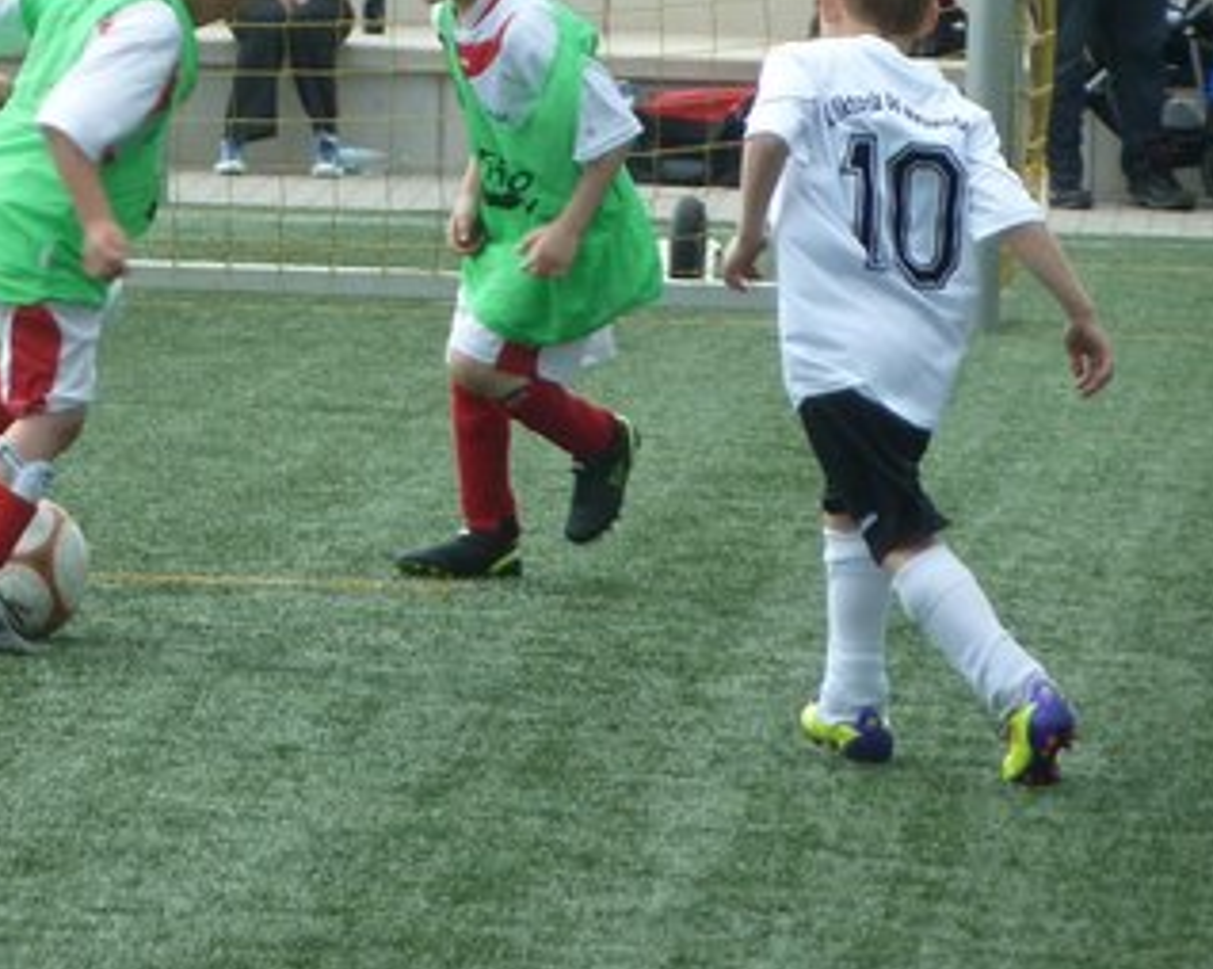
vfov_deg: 2.4
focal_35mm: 645
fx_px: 23141
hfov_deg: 3.0
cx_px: 76
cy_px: 109
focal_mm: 49.2
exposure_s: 1/320
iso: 160
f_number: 4.9
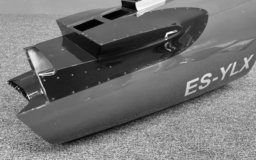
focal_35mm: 29
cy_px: 60
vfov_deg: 42.8
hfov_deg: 64.6
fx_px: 202
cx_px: 133
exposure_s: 1/50
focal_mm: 5.7
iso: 250
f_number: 1.5
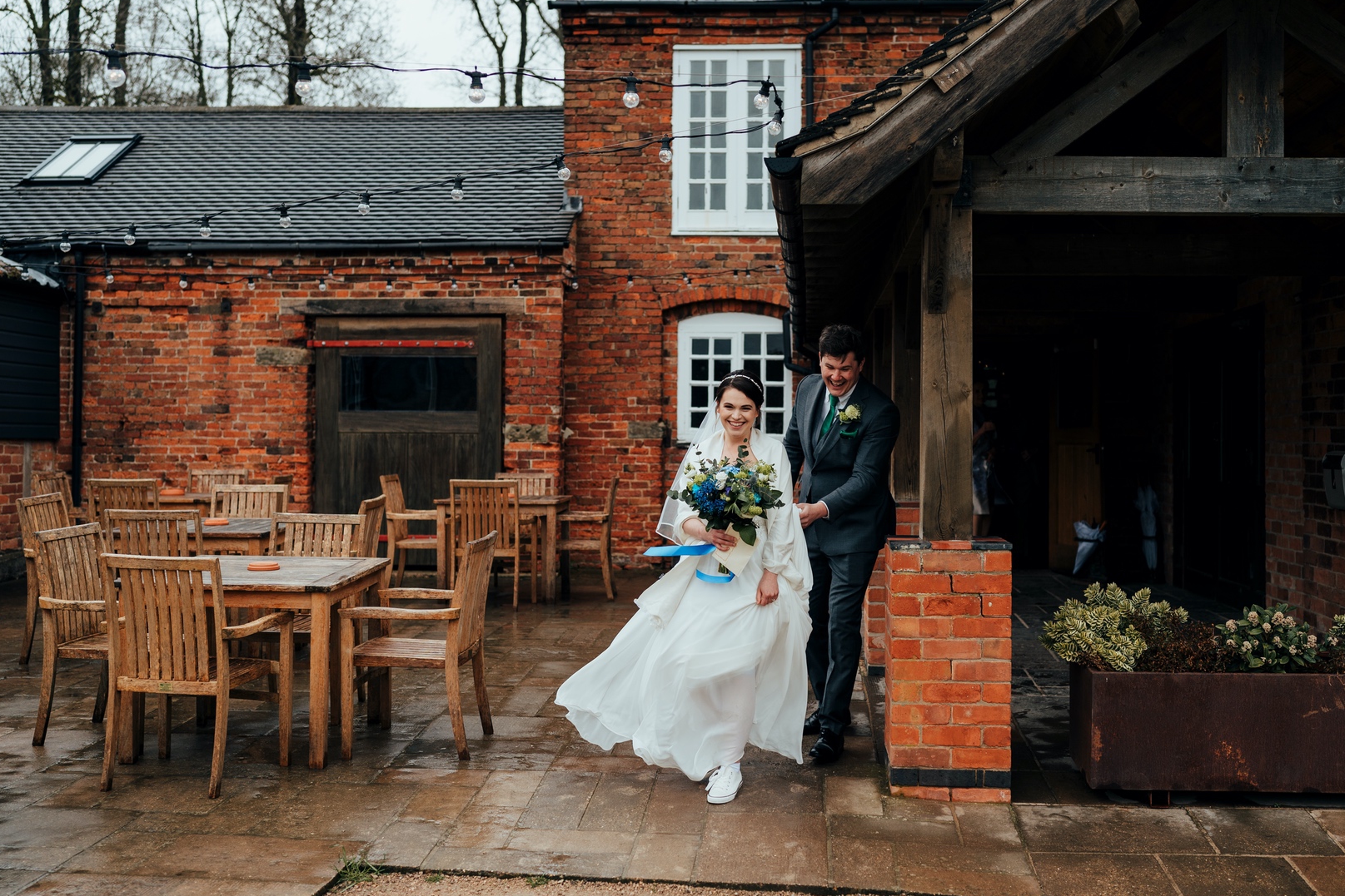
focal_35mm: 39
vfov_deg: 34.2
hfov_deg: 49.5
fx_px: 1457
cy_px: 420
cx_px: 742
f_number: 2
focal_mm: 35
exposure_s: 1/2500
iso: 200
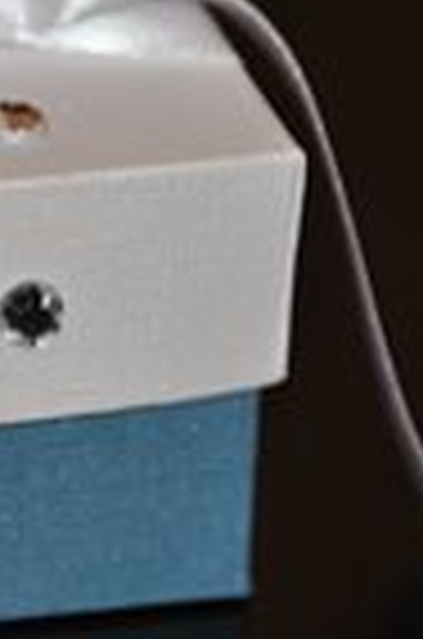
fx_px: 7509
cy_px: 266
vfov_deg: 4.9
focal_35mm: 424
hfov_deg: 3.2
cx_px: -18
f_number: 4.8
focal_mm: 100
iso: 200
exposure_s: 1/60
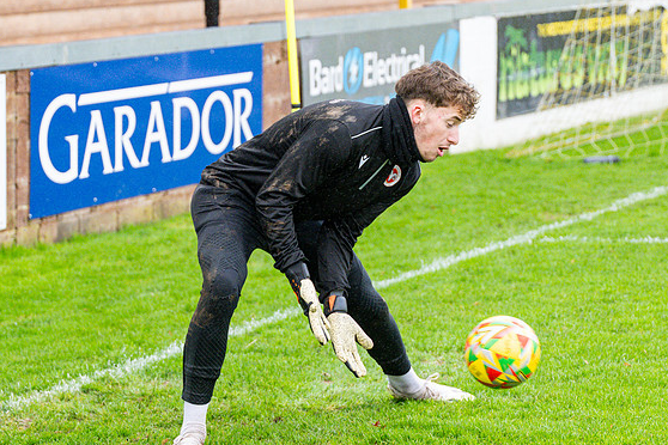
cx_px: 435
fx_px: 2969
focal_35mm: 160
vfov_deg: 8.6
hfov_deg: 12.8
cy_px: 276
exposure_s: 1/1250
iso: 800
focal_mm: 70
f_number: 2.8
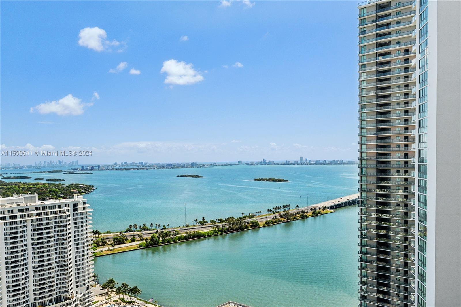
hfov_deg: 61.9
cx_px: 230
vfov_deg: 43.6
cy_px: 154
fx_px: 384
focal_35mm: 30
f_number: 8
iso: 400
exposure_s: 1/1250
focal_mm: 20
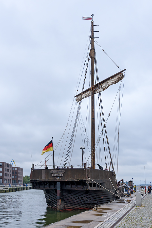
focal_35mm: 38
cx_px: 76
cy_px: 114
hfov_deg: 35.5
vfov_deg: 51.3
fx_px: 237
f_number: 7.1
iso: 200
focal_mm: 25
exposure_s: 1/640
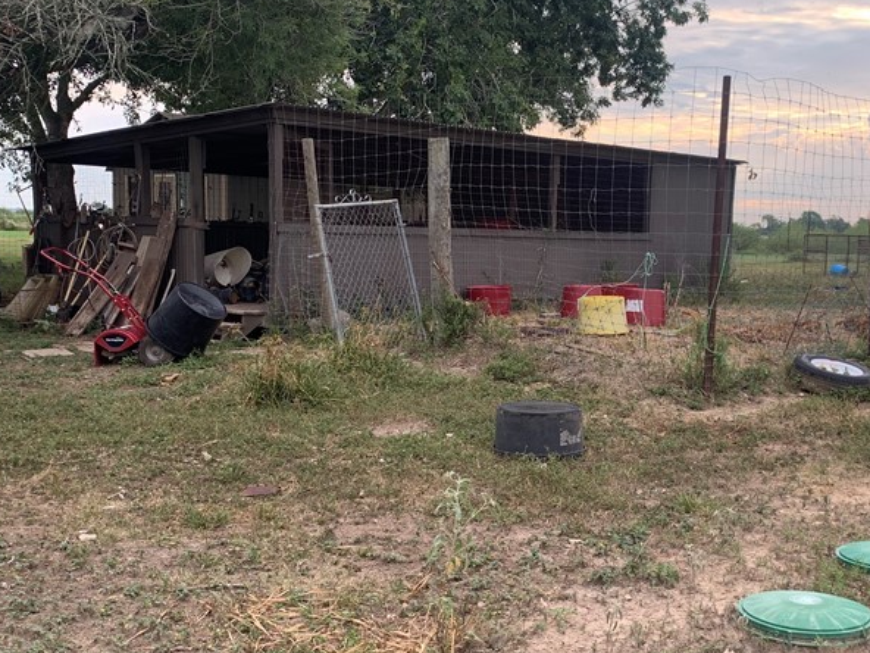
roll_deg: -1.1
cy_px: 353
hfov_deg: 41.6
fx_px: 1131
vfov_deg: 32.2
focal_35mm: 45
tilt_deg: -7.6
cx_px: 567
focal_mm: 4.25
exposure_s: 1/204
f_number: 1.8
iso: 25
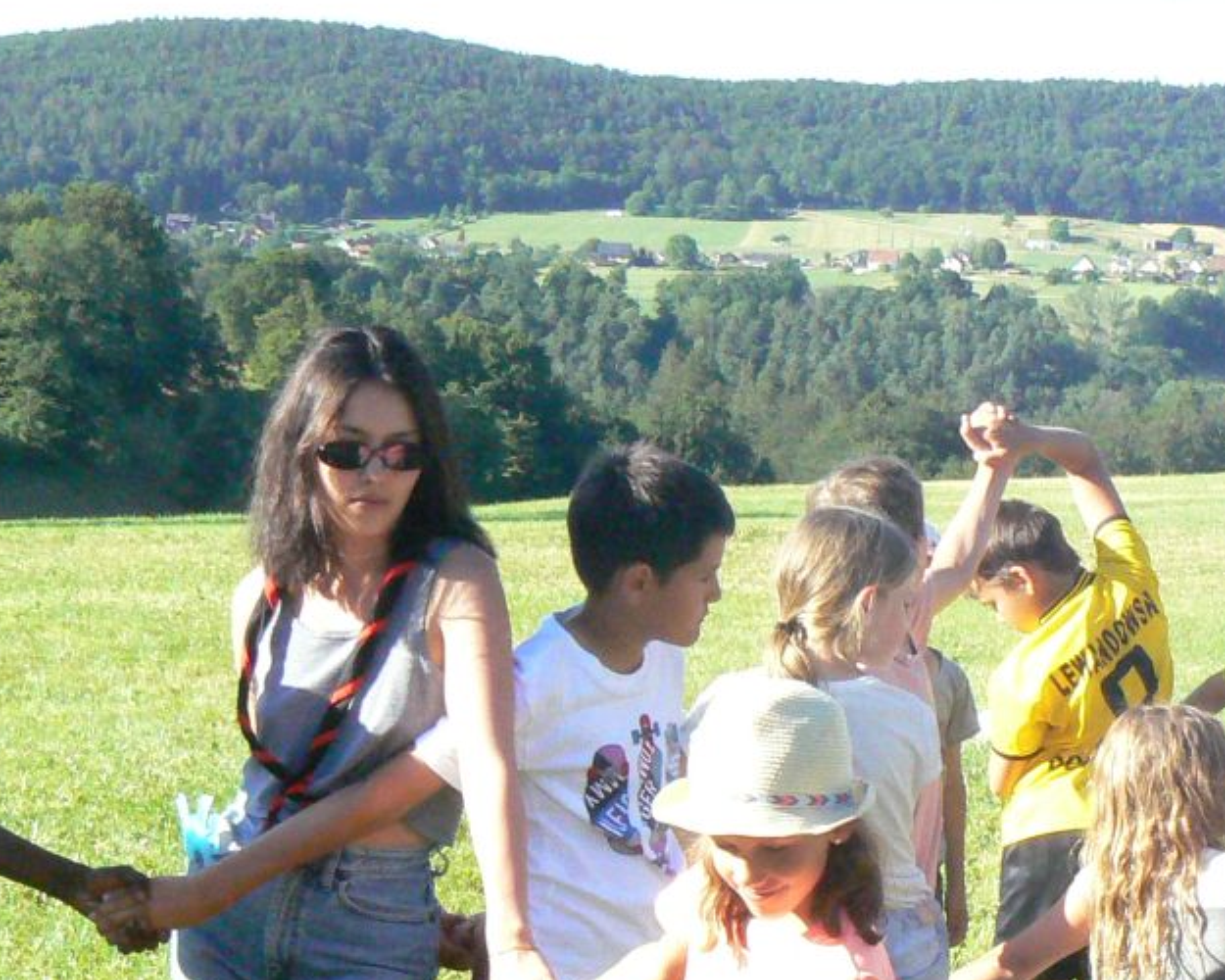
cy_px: 968
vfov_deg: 18.5
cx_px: 878
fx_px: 2937
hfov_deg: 23.4
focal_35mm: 81
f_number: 8
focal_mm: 6
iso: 400
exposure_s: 1/320
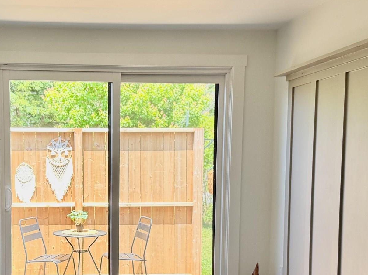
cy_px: 209
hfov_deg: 31.4
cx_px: 118
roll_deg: -0.1
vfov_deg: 23.7
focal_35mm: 61
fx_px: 648
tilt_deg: -5.3
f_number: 1.78
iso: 100
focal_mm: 6.76
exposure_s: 1/180
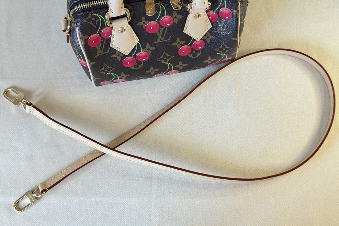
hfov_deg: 38.9
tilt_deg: -74.4
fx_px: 480
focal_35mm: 51
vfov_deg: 26.5
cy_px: 103
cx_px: 171
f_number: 1.78
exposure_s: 1/50
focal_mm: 6.76
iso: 50
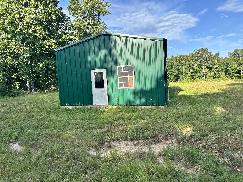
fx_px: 168
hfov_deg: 71.6
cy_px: 91
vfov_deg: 56.8
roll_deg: +3.1
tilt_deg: -2.2
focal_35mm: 24
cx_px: 122
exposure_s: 1/1227
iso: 80
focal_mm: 6.86
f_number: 1.78
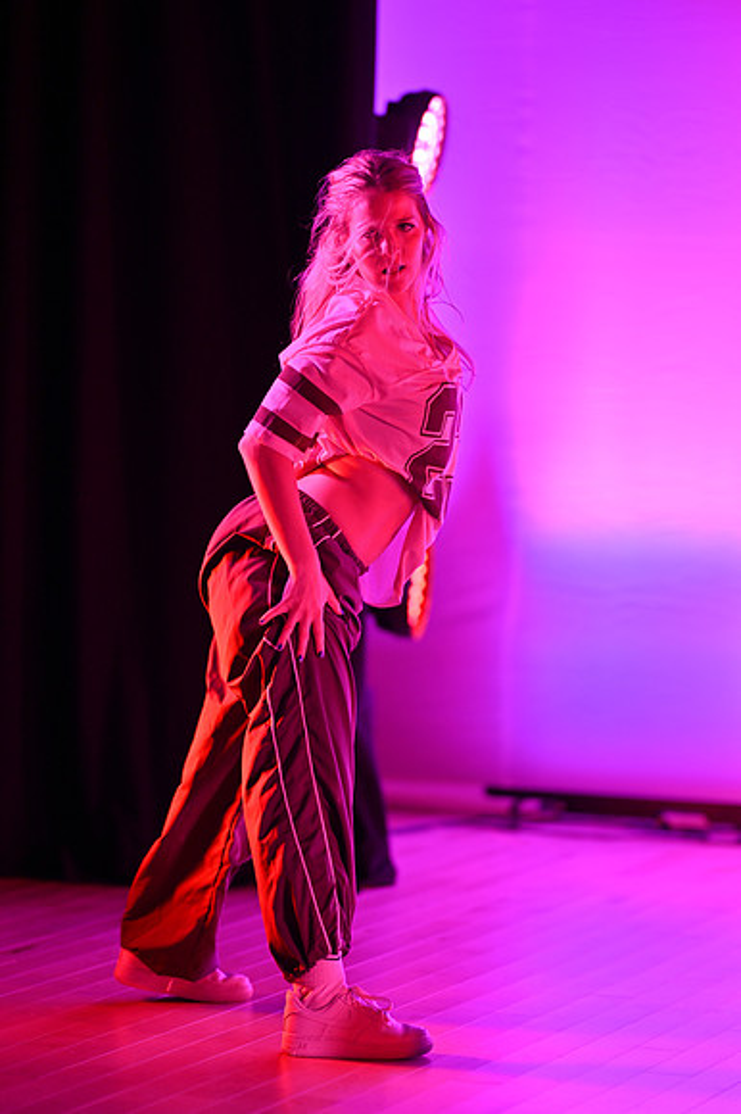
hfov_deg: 10.8
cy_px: 557
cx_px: 370
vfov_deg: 16.1
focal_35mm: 127
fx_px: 3926
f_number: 1.2
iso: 64
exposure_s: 1/400
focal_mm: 85
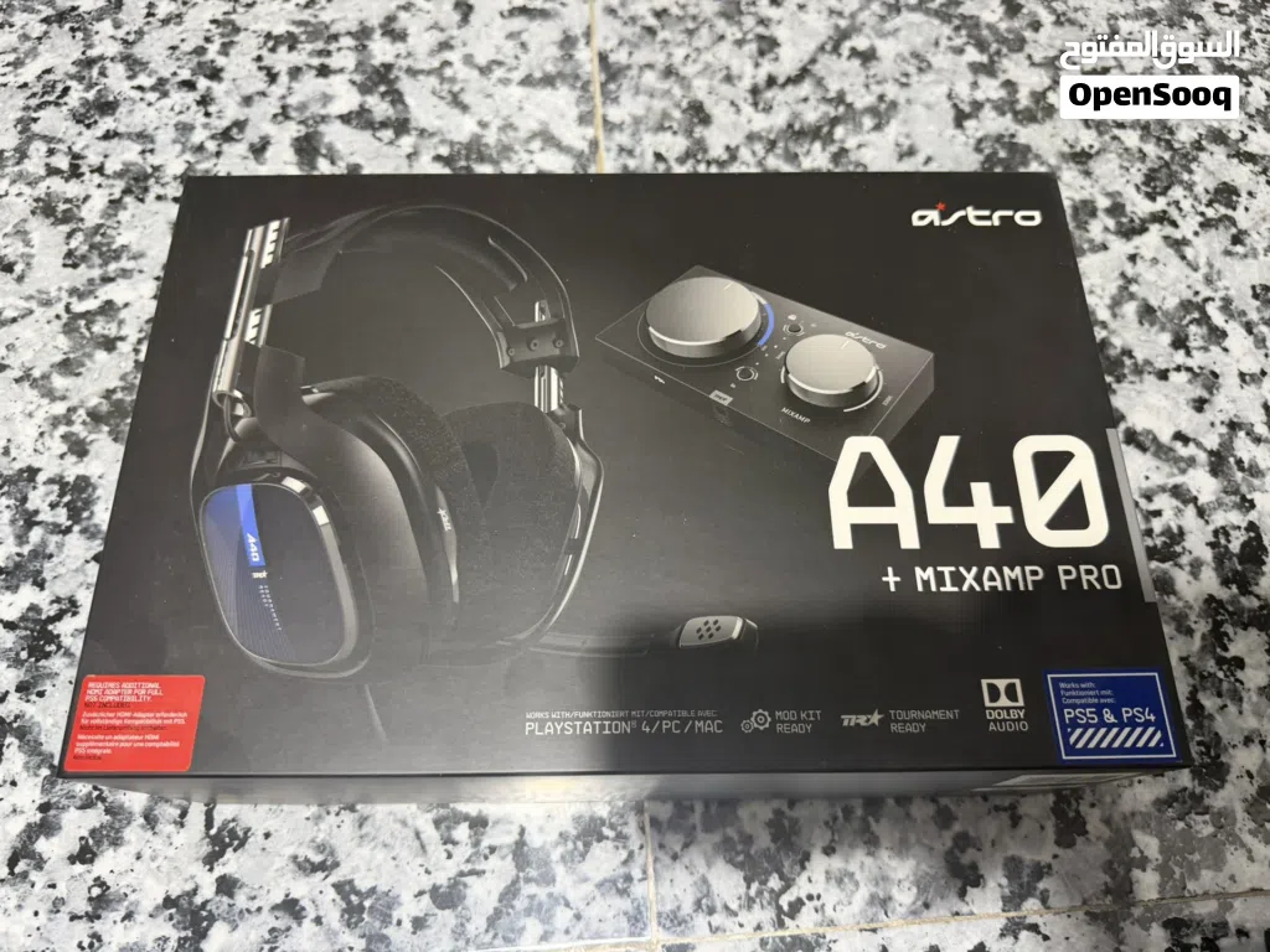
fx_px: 881
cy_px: 476
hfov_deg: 71.6
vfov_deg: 56.8
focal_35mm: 24
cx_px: 635
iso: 200
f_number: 1.78
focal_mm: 6.76
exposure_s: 1/50
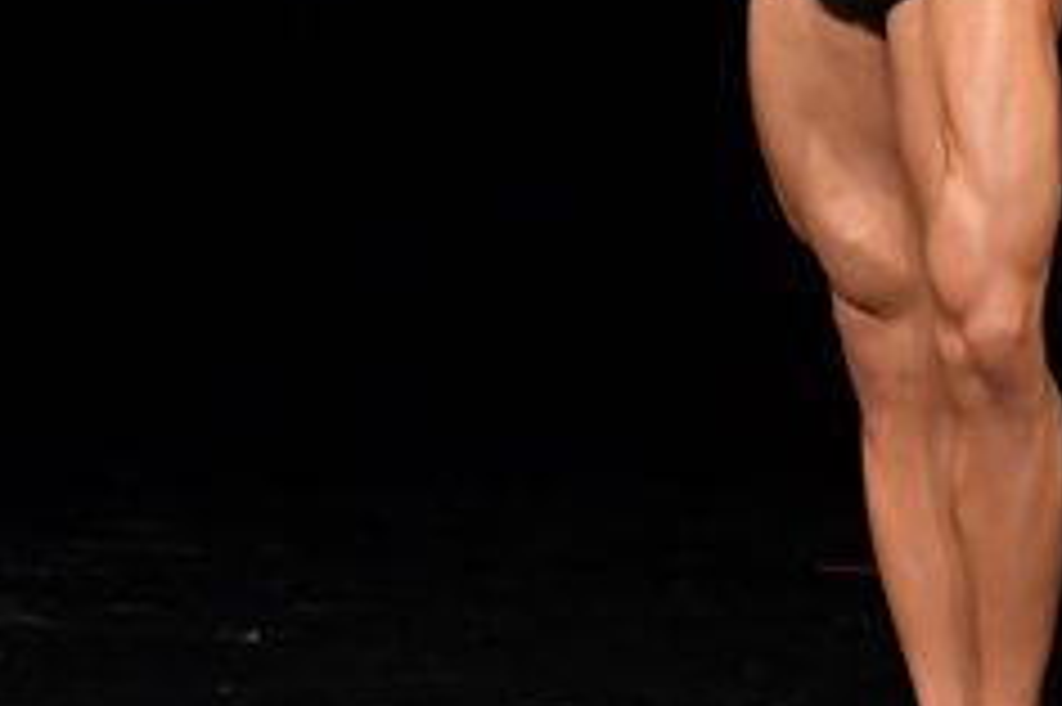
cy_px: -58
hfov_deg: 2.3
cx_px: 875
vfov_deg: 1.5
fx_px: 26118
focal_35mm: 886
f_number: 5.6
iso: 4000
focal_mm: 180
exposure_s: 1/400
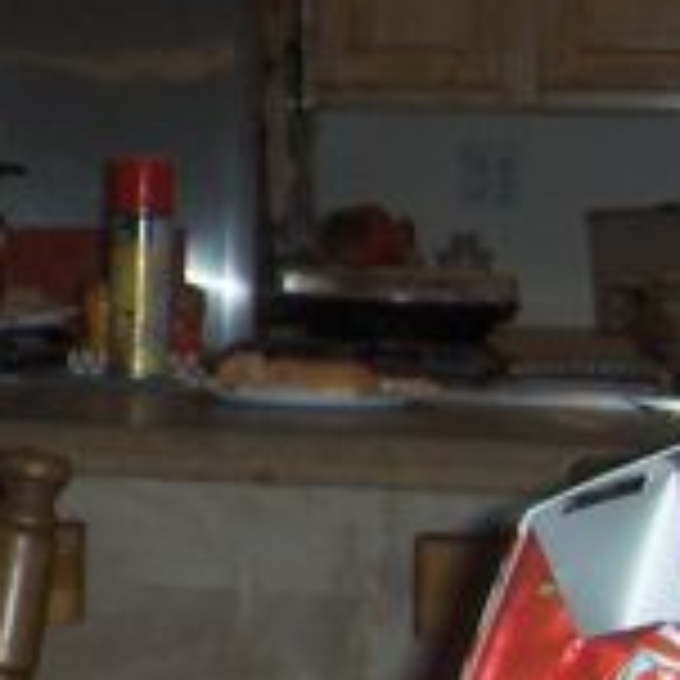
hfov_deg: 11.1
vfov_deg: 12.1
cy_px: 275
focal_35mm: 144
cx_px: -648
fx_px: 3200
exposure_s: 1/60
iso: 100
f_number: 3.5
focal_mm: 6.5
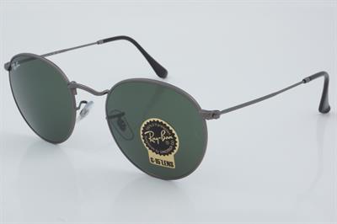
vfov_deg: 18.2
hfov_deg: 27.0
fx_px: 701
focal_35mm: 75
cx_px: 168
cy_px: 112
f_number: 32
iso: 100
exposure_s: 1/4
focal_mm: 50
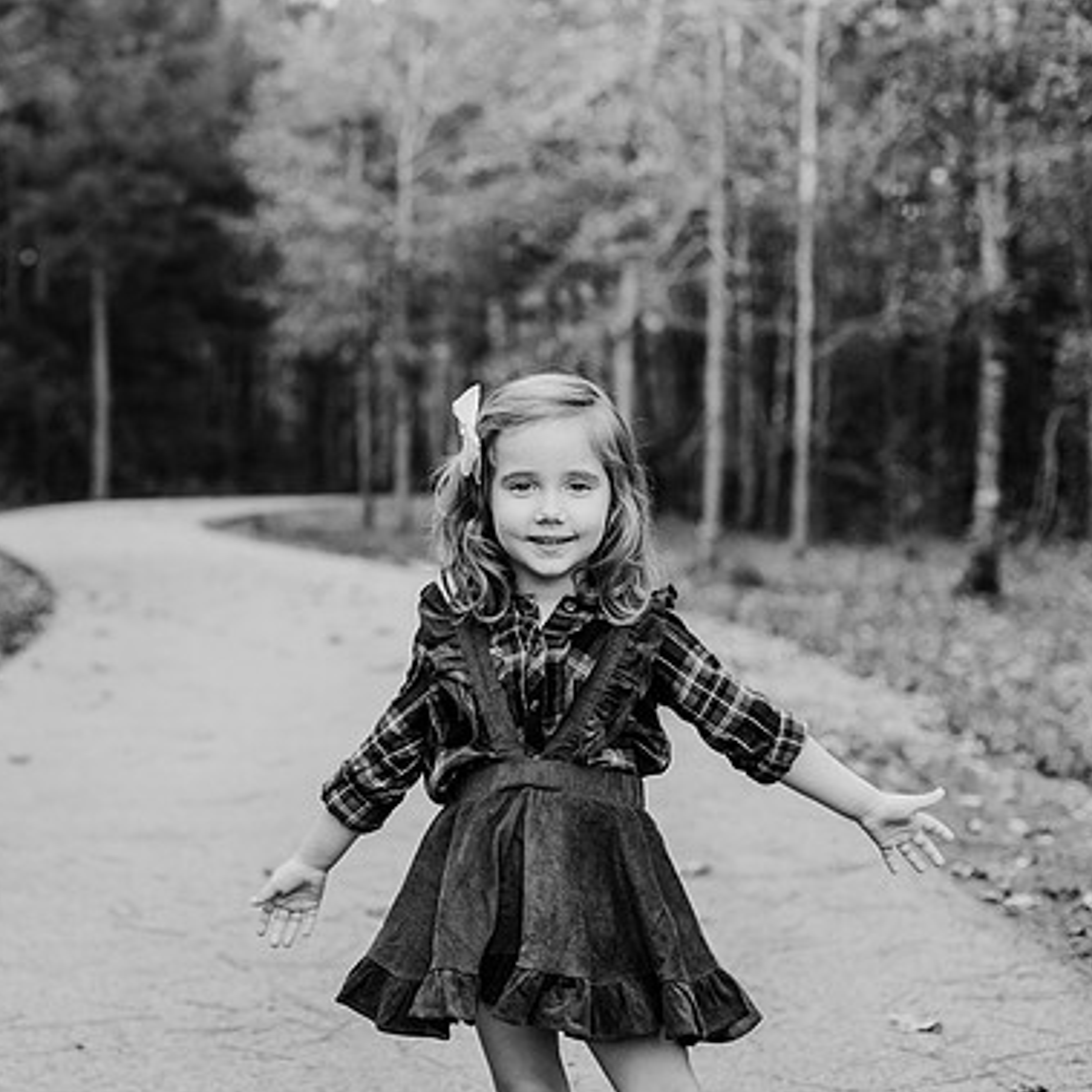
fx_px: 2320
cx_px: 331
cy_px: 549
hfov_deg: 26.3
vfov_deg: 26.5
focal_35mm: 65
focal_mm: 50
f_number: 3.2
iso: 320
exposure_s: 1/640
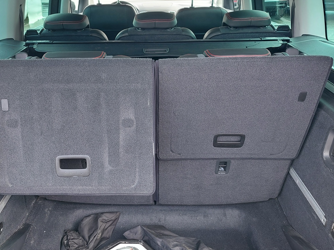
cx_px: 144
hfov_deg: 53.8
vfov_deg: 41.8
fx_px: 328
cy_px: 124
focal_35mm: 34
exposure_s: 1/50
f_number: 1.8
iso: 40
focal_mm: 5.23
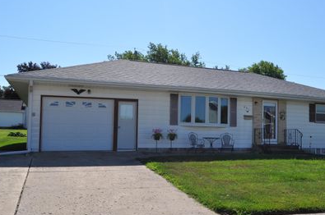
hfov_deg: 50.5
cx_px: 193
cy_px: 125
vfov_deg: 34.9
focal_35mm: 38
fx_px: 342
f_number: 10
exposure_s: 1/400
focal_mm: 20
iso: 200
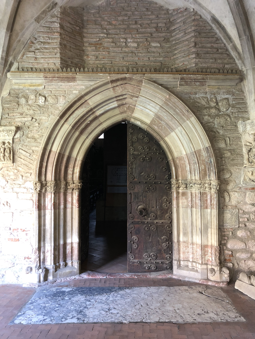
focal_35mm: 28
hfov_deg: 49.7
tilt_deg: +2.1
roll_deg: +0.4
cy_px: 170
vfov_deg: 63.4
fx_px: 275
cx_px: 128
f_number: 1.8
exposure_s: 1/12
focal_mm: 4
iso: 100
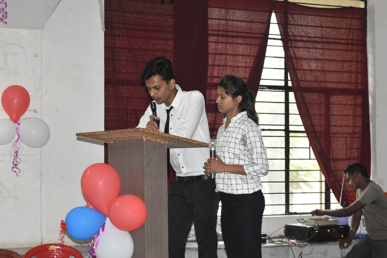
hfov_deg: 24.6
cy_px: 129
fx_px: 887
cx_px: 194
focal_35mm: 82
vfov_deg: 16.6
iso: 2800
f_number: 5.6
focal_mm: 55
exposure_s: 1/60
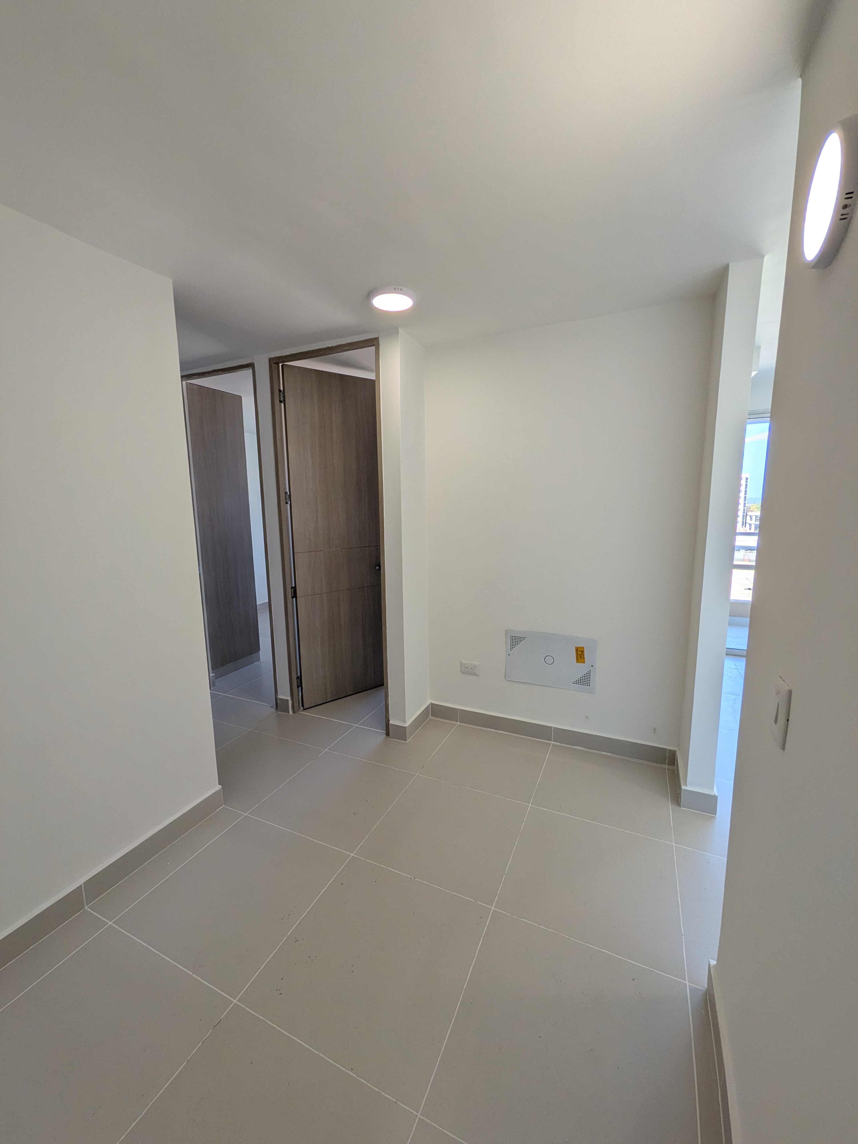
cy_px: 572
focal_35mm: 14
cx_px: 429
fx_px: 463
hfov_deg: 85.7
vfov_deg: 102.1
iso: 48
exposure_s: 1/420
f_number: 2.2
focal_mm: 1.85
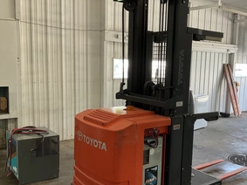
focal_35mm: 41
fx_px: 292
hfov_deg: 45.4
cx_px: 153
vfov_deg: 35.1
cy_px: 106
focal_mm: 3
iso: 40
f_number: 1.8
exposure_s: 1/60
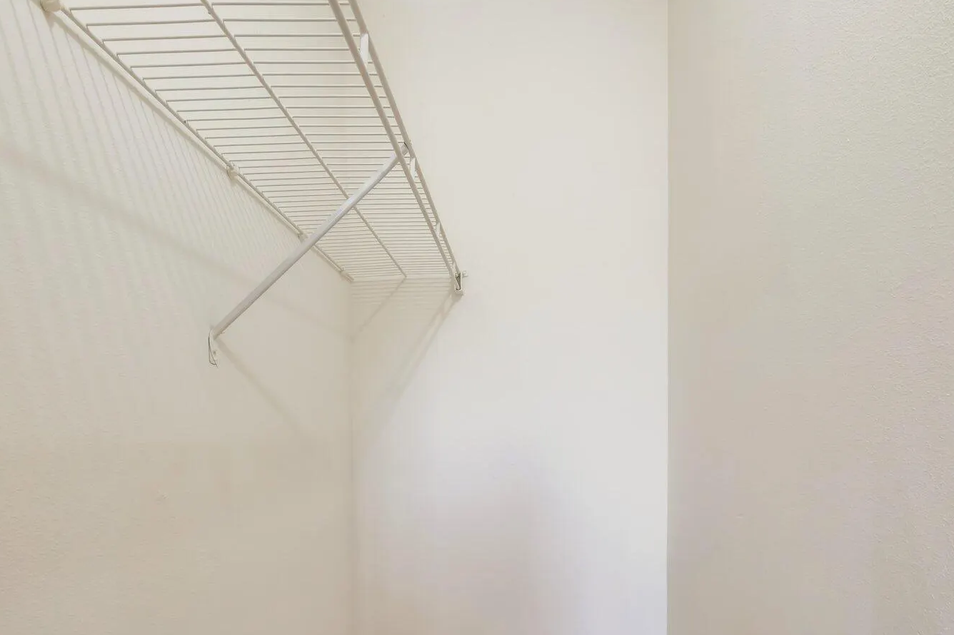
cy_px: 455
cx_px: 494
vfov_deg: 53.2
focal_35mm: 23
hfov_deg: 76.1
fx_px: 609
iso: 800
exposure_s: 1/35
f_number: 8
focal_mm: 10
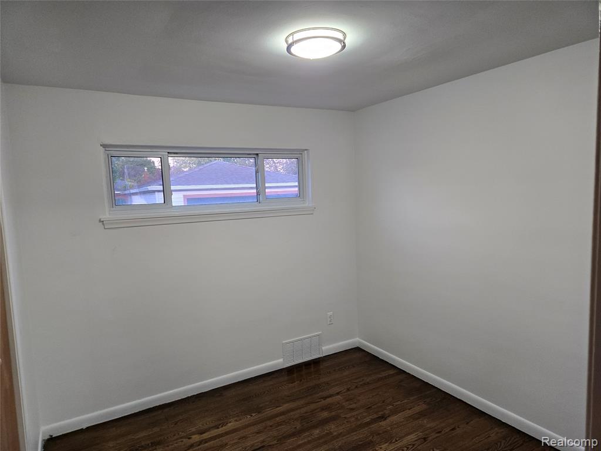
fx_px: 399
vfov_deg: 58.9
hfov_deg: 73.9
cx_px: 300
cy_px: 226
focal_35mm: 23
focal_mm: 5.4
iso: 250
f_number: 1.8
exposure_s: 1/120
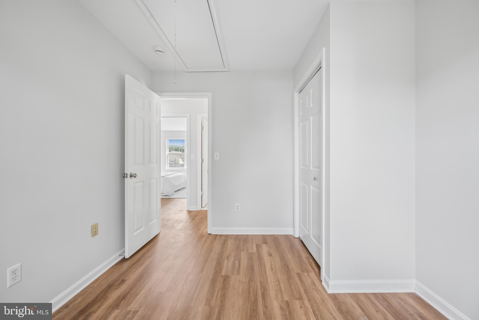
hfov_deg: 104.3
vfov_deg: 81.2
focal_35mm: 14
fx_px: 186
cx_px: 240
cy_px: 160
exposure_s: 1/25
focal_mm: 14
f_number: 8
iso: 320
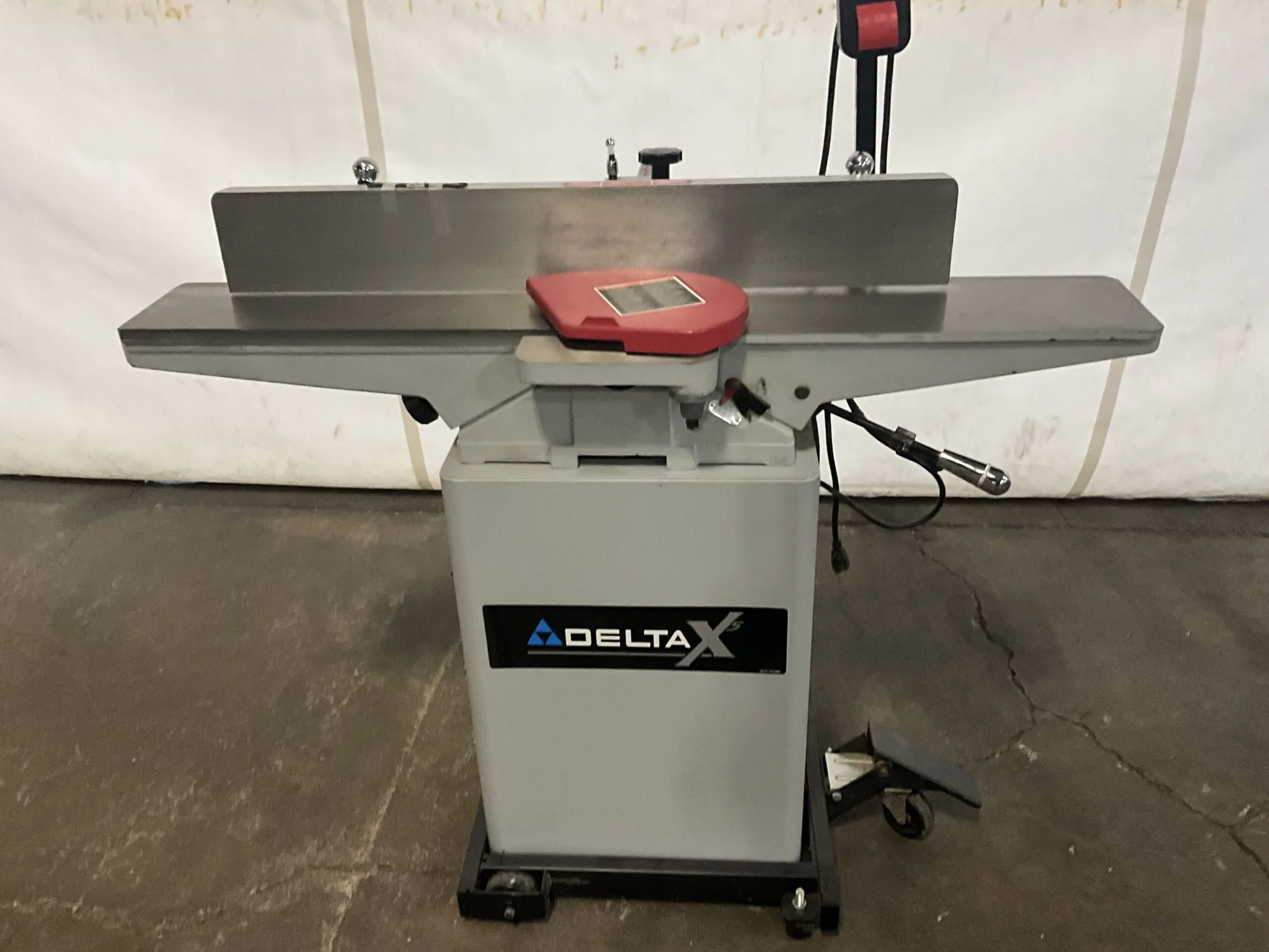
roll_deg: -0.2
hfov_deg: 61.7
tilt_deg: -30.1
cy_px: 476
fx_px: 1063
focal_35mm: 29
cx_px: 634
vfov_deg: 48.2
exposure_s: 1/60
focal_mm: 3
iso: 250
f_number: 1.8
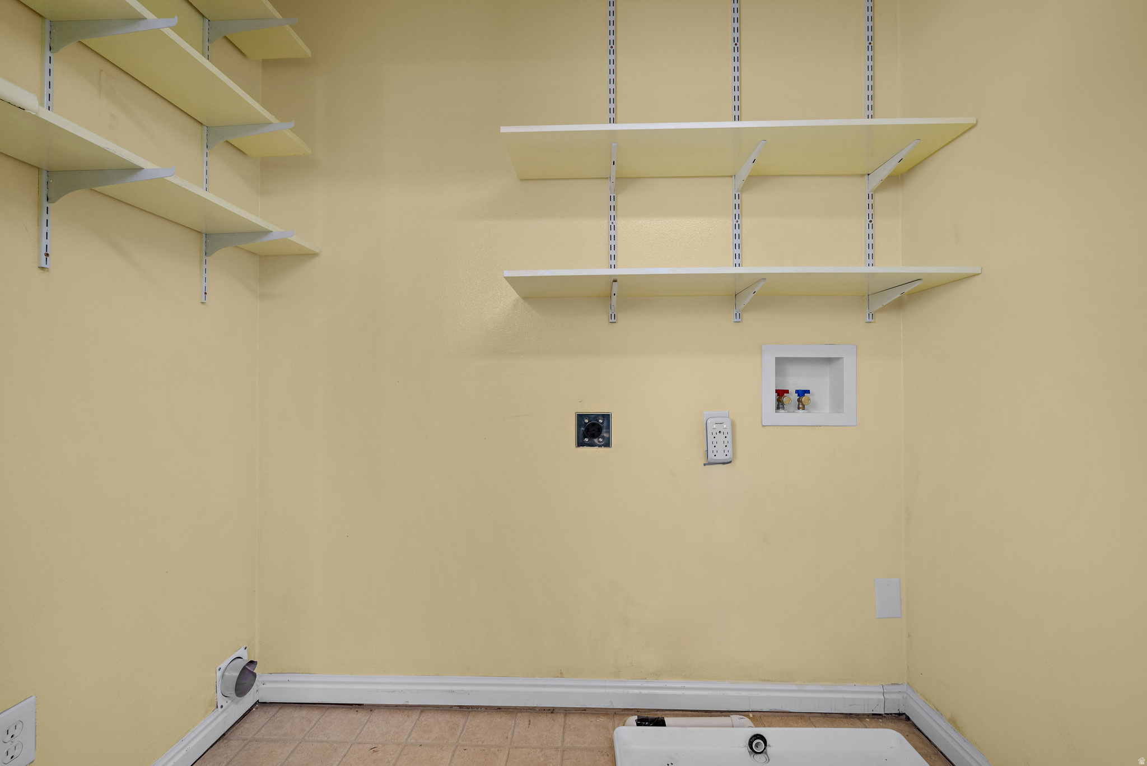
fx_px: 494
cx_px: 574
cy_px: 383
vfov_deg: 75.5
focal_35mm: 16
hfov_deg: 98.5
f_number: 8
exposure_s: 1/4
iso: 500
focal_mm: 15.5
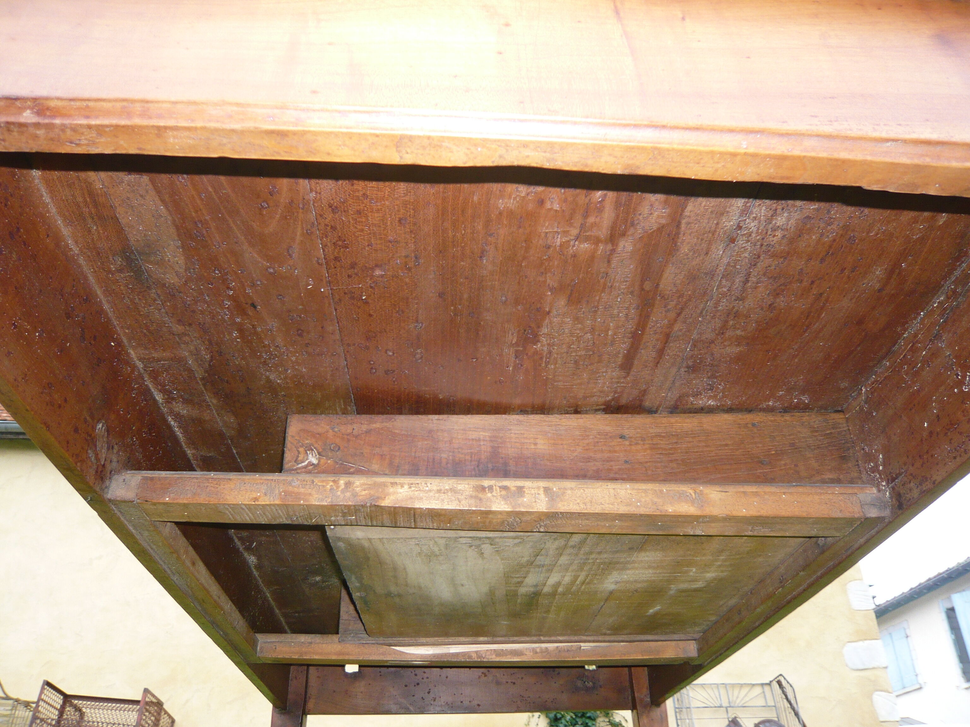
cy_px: 364
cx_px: 485
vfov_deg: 49.7
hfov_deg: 63.4
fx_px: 785
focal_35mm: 28
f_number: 2.8
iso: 125
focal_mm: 4.6
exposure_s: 1/30
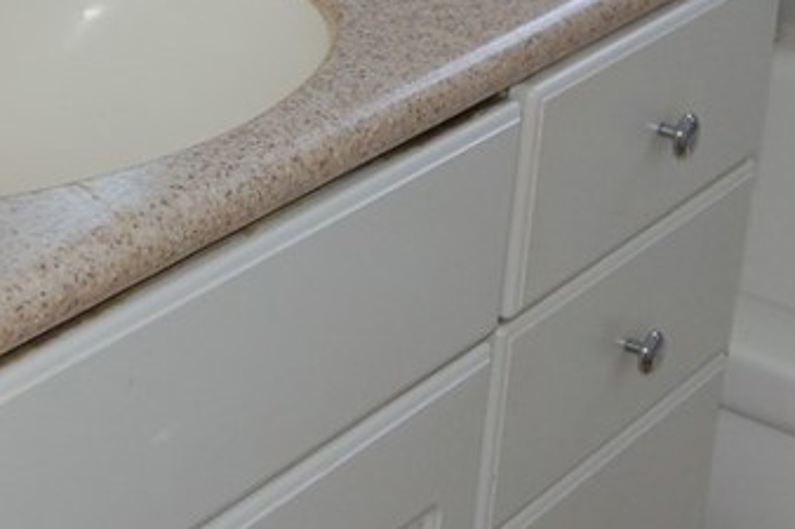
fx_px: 2604
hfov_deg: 17.4
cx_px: 393
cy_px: -42
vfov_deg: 11.4
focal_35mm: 118
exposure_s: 1/60
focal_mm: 26
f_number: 4
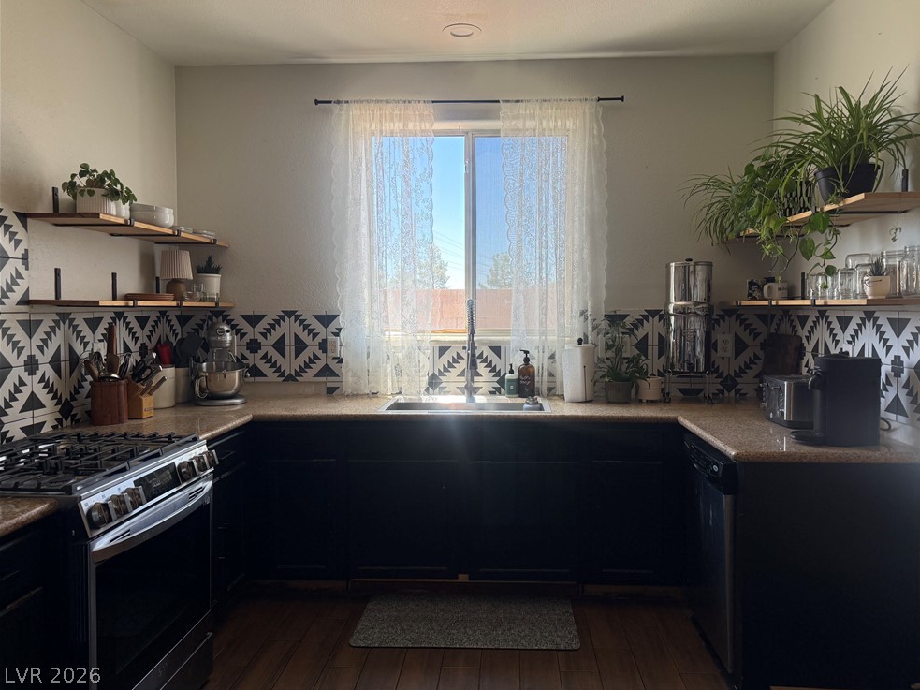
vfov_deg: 54.9
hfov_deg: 69.4
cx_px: 478
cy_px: 331
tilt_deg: -1.1
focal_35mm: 25
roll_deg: +0.4
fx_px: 664
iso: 125
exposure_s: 1/232
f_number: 1.78
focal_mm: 6.76
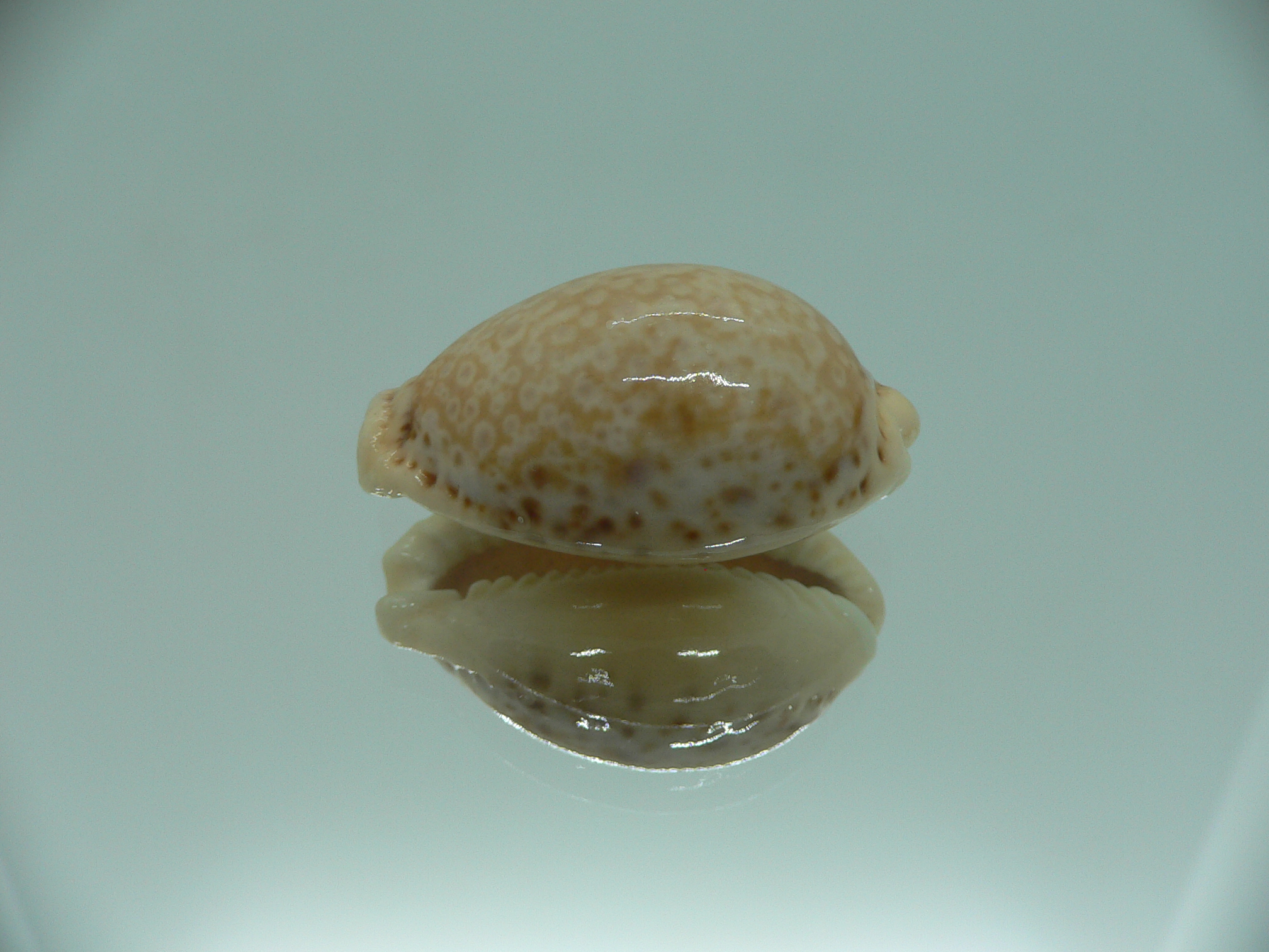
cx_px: 634
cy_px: 476
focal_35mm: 35
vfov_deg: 40.7
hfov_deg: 52.6
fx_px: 1283
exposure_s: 1/60
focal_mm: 4.6
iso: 80
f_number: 2.8
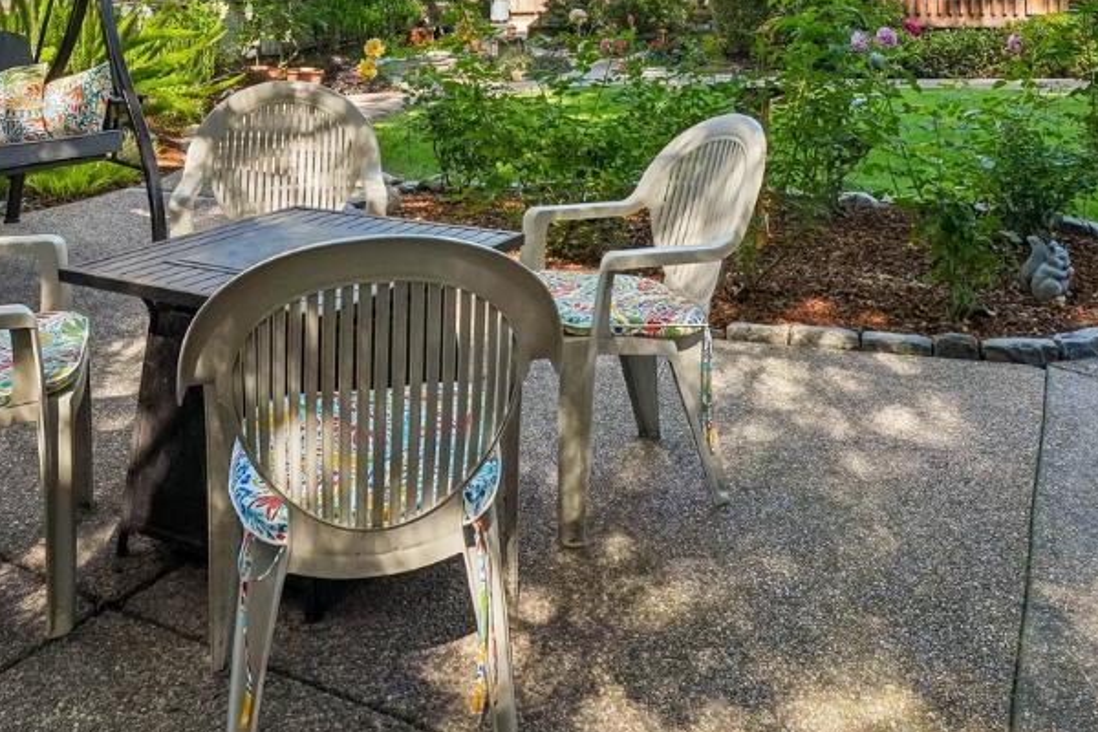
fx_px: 1067
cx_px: 635
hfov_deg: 54.2
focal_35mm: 35
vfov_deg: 33.7
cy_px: -41
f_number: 9
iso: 640
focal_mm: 14
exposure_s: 1/250
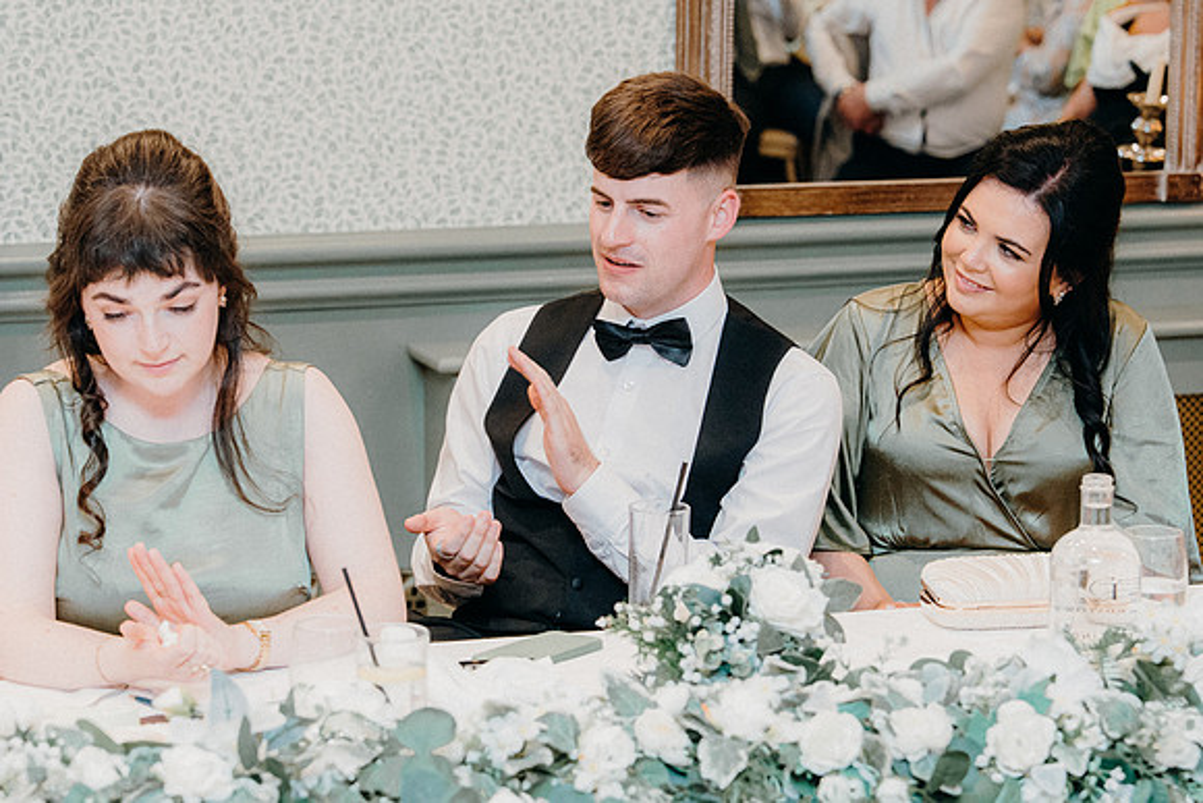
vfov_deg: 13.0
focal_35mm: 105
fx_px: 3509
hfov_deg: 19.5
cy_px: 402
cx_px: 602
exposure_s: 1/160
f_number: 3.5
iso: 2500
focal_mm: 70
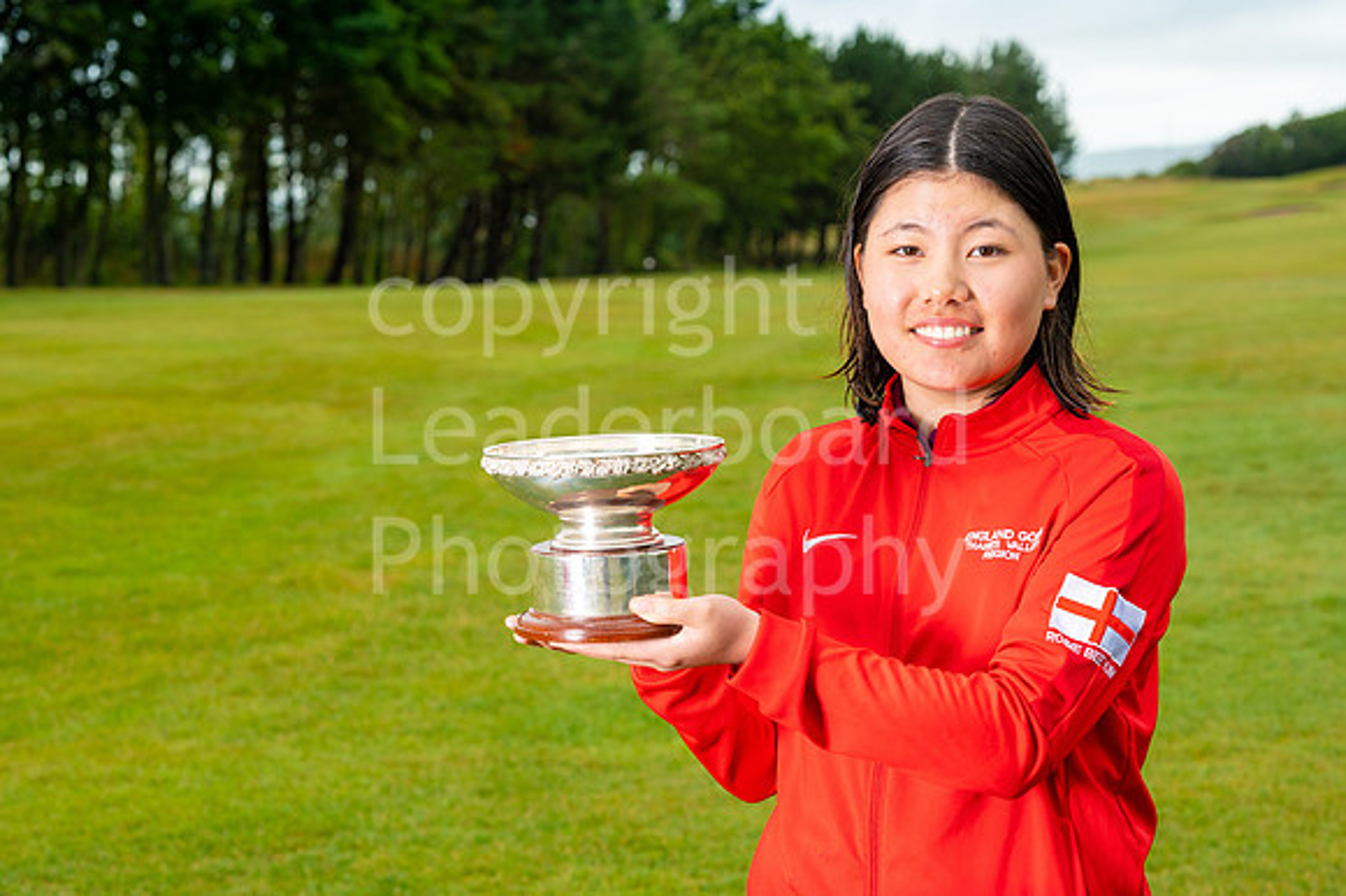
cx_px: 673
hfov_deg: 23.9
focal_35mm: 85
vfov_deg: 16.1
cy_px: 448
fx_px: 3176
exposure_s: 1/250
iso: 500
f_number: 8
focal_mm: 85
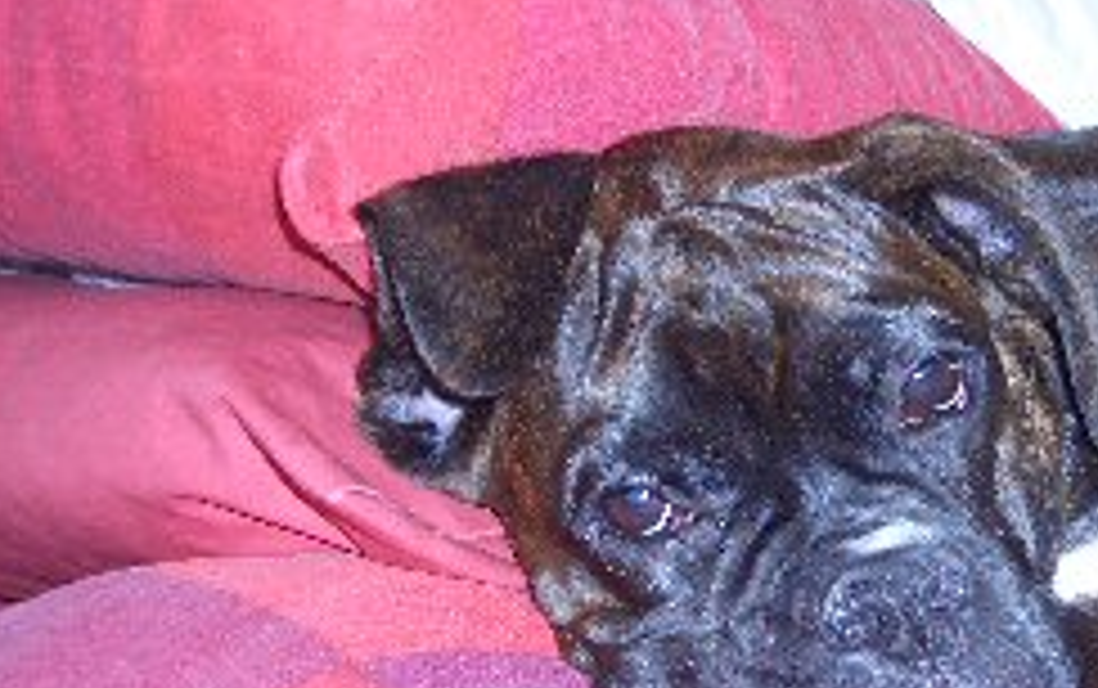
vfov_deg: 18.6
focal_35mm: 70
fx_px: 2097
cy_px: 477
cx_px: 947
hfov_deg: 28.4
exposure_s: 1/60
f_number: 2.6
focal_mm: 5.8
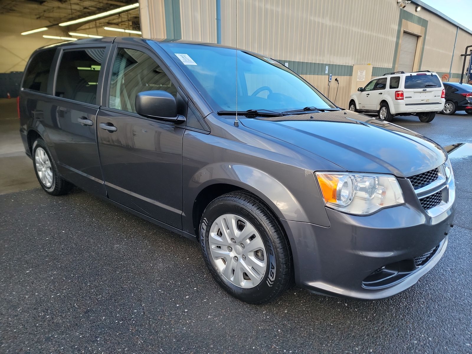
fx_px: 327
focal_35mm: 24
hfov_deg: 71.6
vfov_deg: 56.8
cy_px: 177
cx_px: 236
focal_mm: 6.7
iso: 50
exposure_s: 1/59
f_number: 1.8
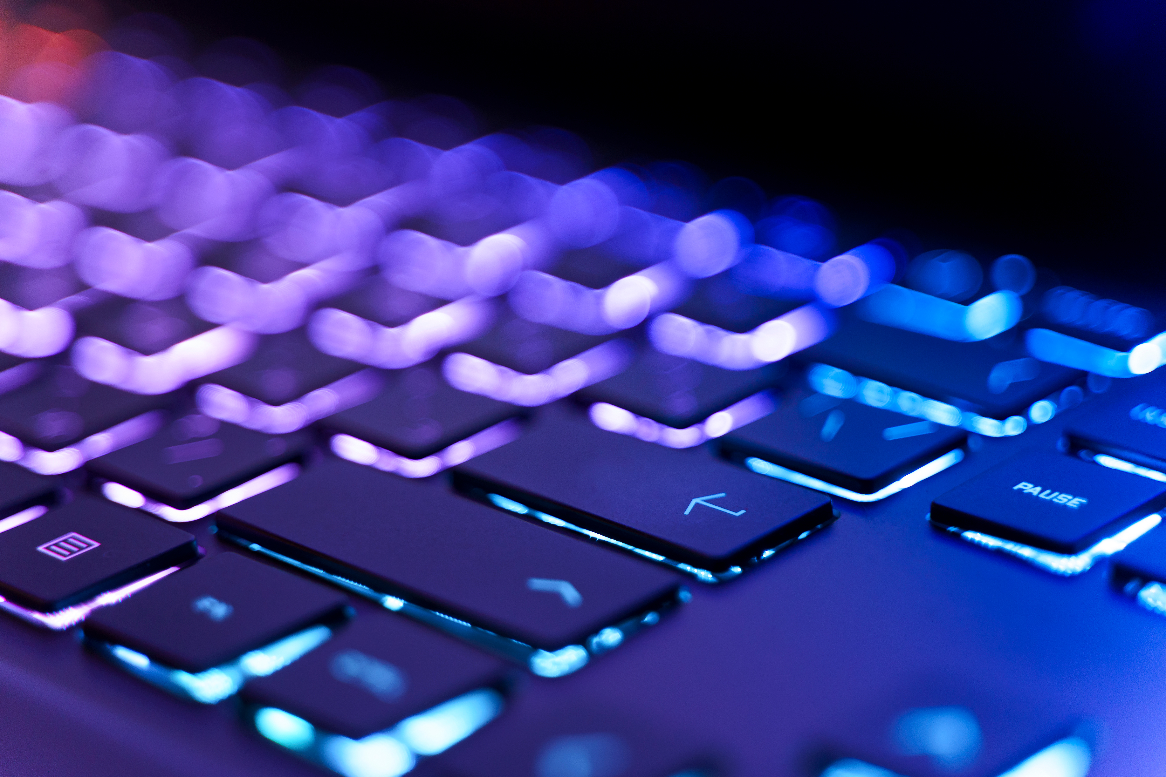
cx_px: 583
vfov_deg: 18.2
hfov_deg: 27.0
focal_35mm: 75
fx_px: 2429
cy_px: 388
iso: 320
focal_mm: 75
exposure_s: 1/20
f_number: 2.8
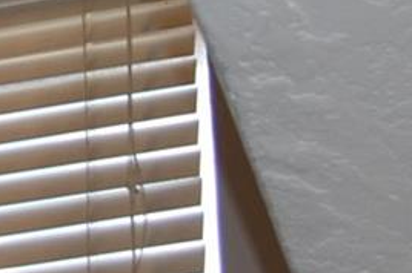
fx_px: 2663
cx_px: -472
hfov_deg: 8.3
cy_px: -268
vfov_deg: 5.7
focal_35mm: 233
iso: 280
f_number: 4.2
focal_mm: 26
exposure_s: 1/125
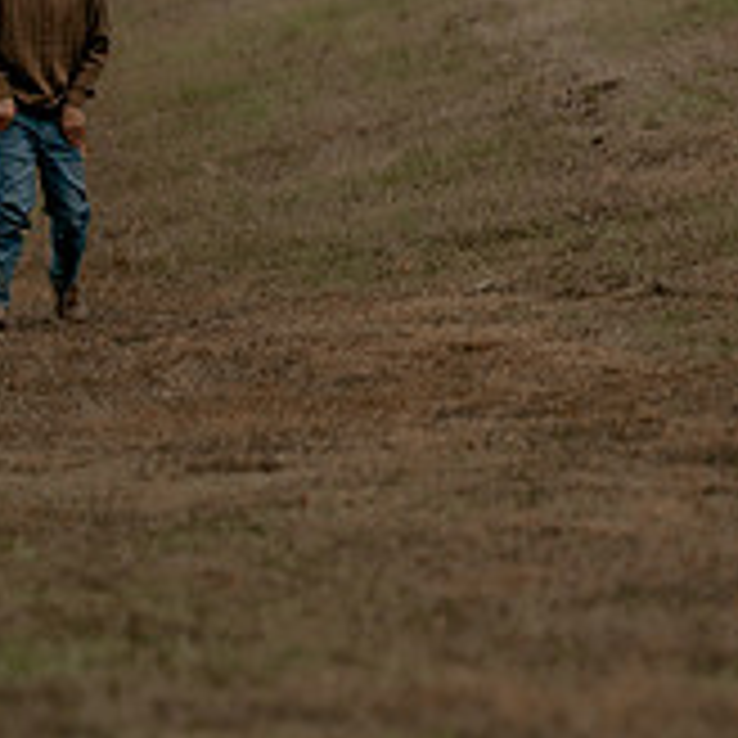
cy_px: -89
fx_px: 7333
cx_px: 1100
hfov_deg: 5.7
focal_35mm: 304
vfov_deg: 5.7
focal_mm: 85
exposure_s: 1/250
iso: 400
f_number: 1.8
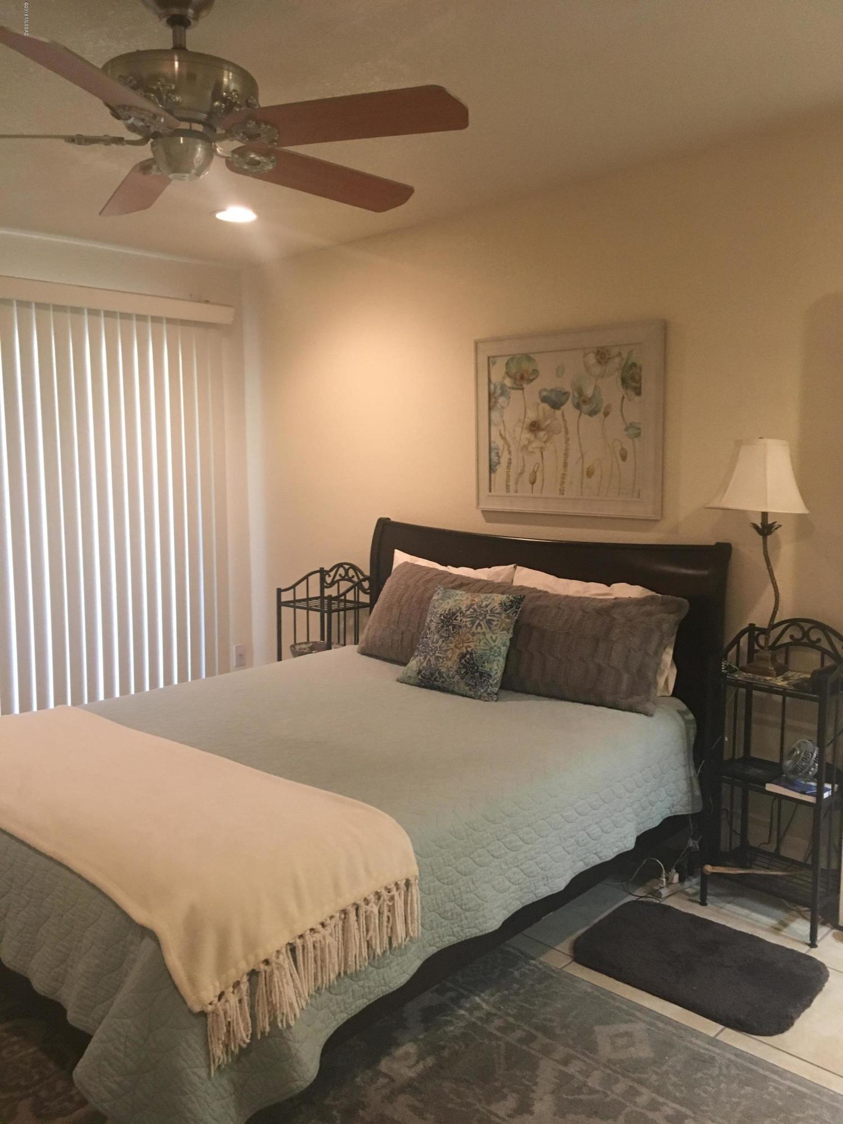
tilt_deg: -7.3
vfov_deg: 61.7
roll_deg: -0.3
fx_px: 942
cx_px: 422
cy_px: 562
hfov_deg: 48.2
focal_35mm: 29
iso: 125
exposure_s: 1/30
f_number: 2.2
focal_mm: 4.15
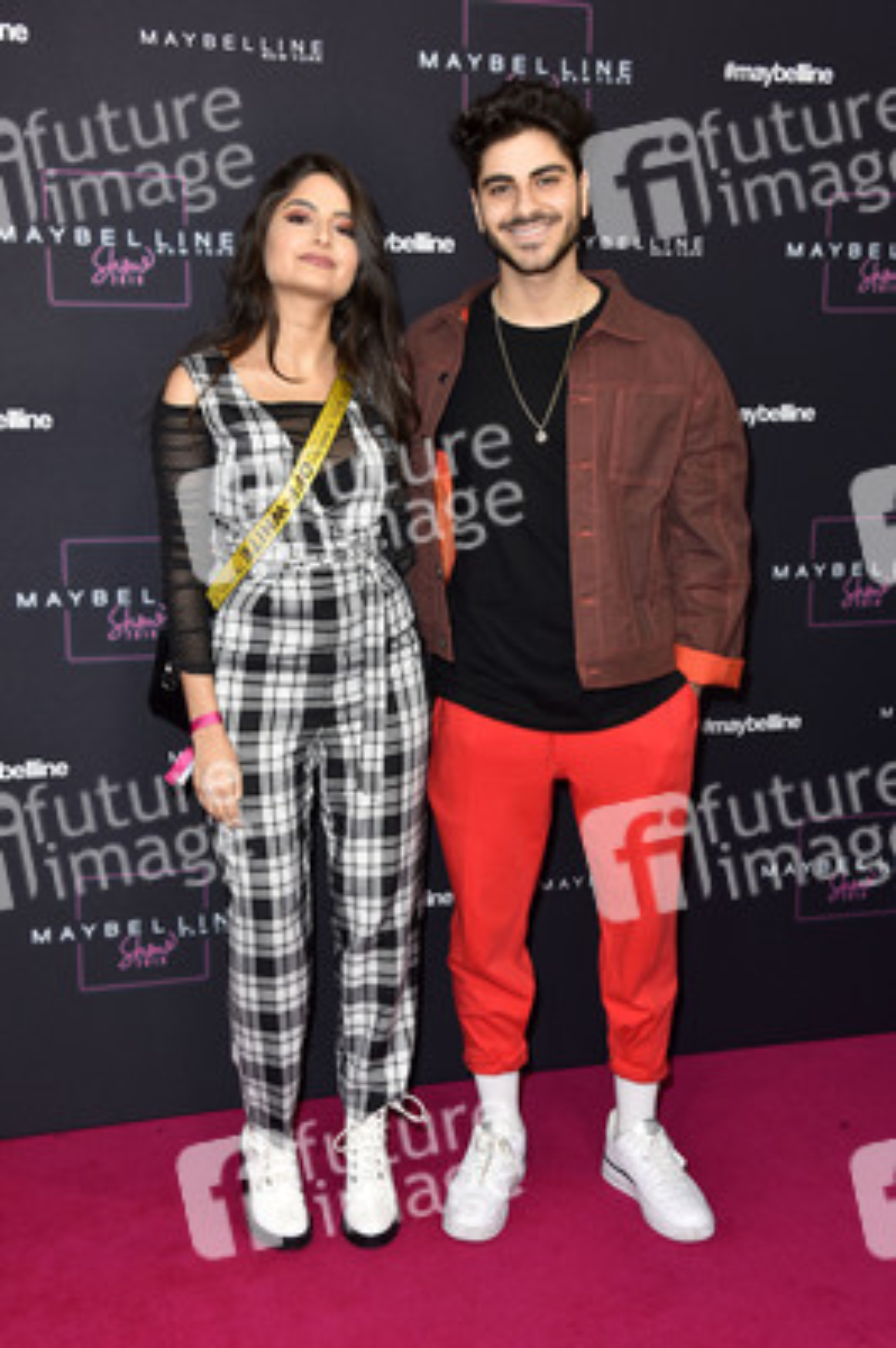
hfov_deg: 29.8
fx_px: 1683
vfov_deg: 43.6
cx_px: 448
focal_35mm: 45
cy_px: 674
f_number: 5.6
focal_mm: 45
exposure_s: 1/160
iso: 640
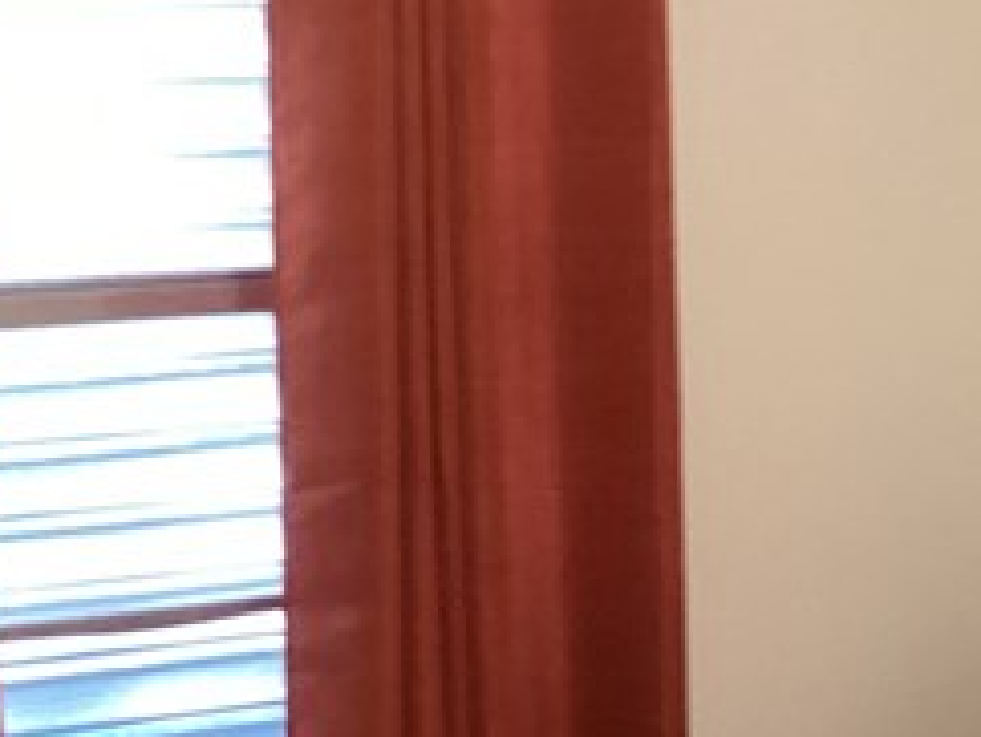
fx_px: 3716
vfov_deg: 11.2
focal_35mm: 131
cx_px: 77
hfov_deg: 14.9
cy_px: 741
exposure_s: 1/30
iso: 500
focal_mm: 3.3
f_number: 2.4
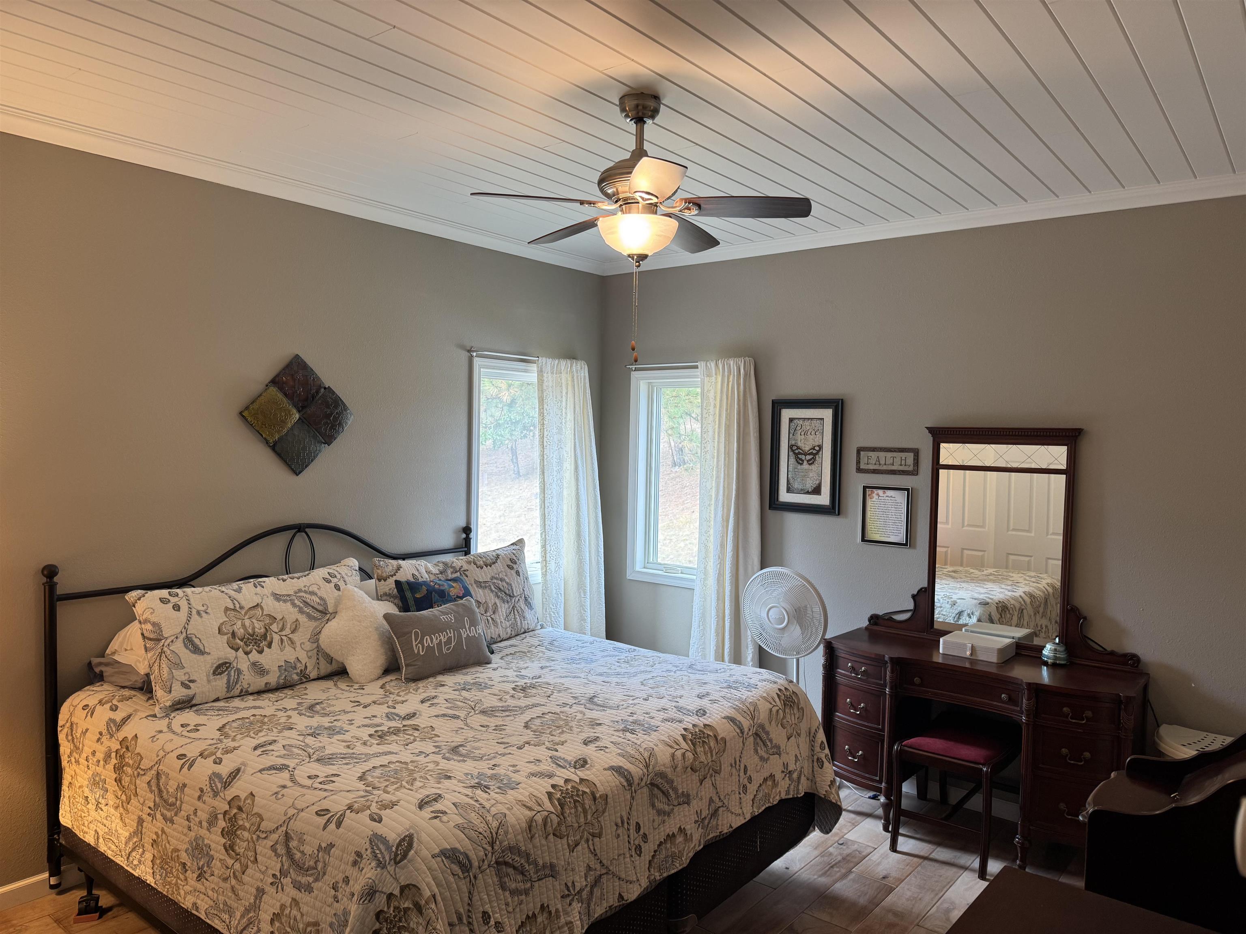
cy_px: 467
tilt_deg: -3.0
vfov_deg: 56.8
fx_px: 864
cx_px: 623
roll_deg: -1.4
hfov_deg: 71.6
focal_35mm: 24
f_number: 1.78
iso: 100
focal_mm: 6.76
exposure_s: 1/60
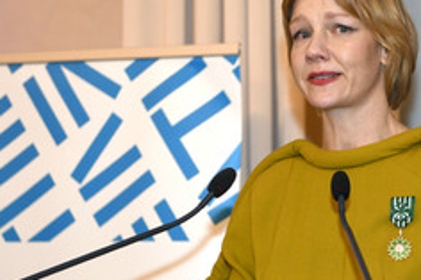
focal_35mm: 124
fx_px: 1449
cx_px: 276
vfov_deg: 11.0
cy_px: 173
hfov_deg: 16.5
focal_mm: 65
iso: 1250
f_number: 3.5
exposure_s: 1/100
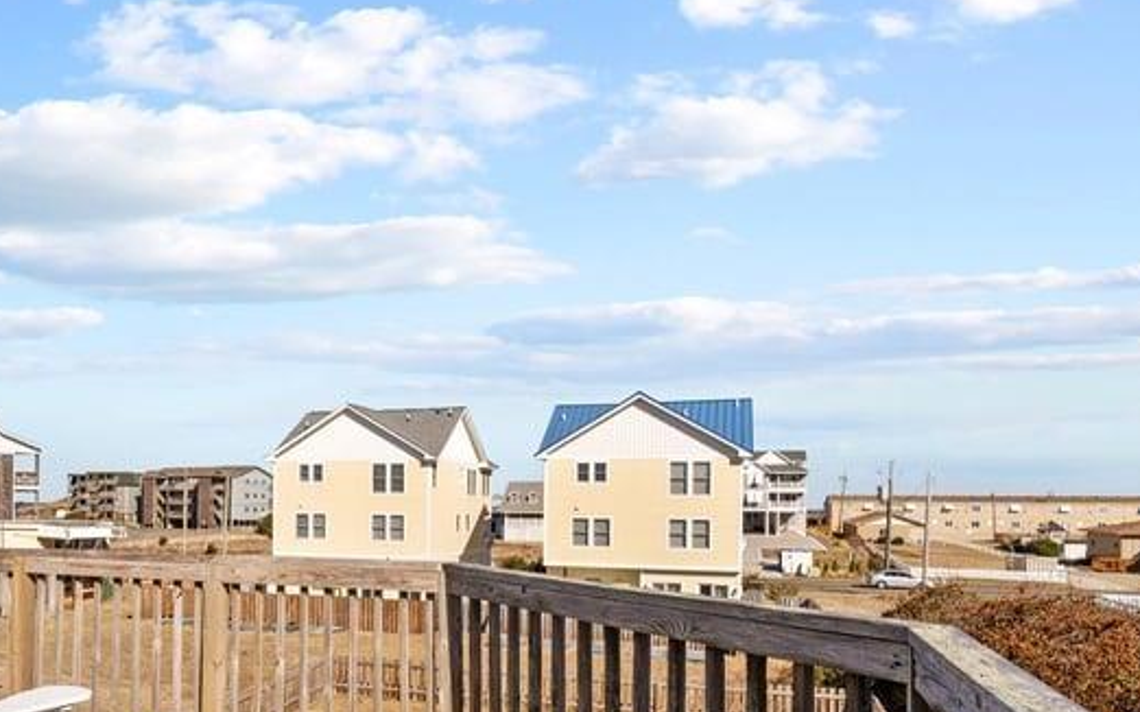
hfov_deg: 64.5
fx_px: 870
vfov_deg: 43.0
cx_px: 369
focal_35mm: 28
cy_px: 541
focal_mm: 14
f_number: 8
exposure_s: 1/640
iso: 100
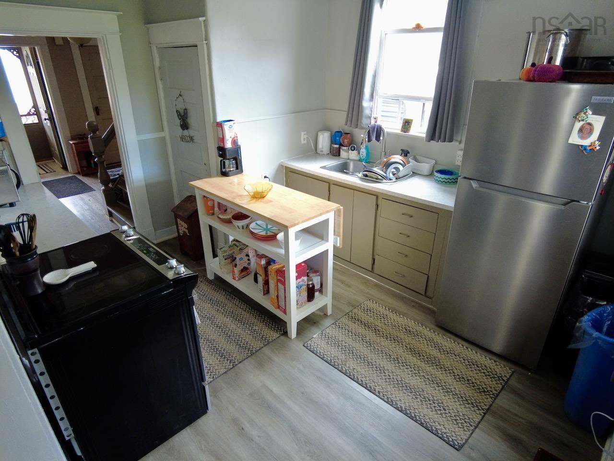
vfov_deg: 66.0
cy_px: 230
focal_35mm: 20
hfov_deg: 81.7
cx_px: 307
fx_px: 355
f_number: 1.8
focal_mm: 4.4
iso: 200
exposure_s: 1/13
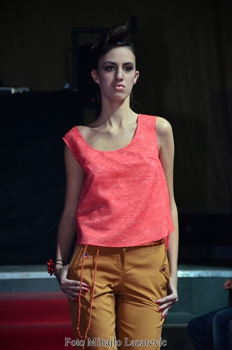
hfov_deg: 8.7
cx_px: 116
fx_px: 1531
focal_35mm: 158
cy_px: 175
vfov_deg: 13.1
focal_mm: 105
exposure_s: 1/125
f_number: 5.6
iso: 800
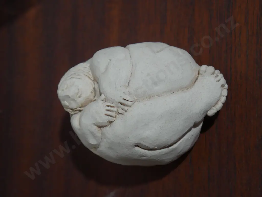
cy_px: 98
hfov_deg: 23.3
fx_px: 636
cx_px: 131
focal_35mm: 84
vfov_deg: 17.6
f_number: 5.6
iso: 800
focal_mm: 42
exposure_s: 1/100
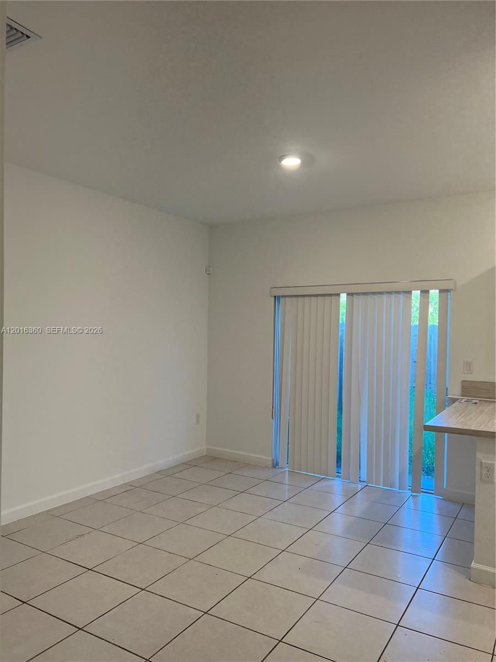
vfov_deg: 67.3
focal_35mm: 26
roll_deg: -0.9
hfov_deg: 53.1
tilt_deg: +0.6
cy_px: 331
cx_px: 248
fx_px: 497
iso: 125
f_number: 1.5
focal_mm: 5.7
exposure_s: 1/120
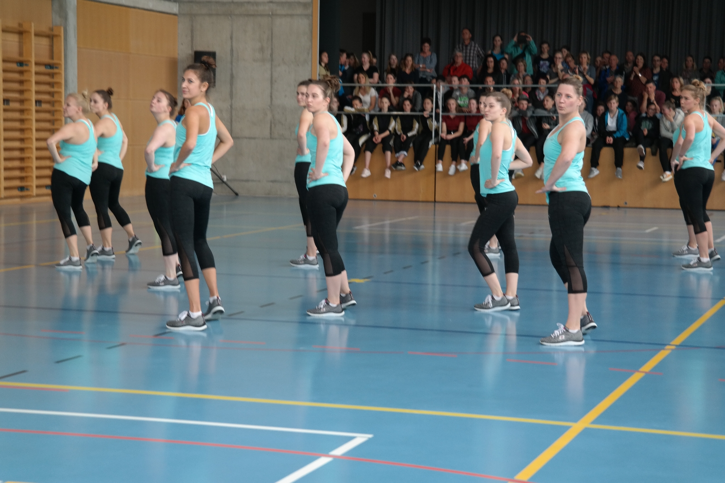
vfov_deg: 16.3
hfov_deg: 24.2
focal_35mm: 84
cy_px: 242
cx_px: 362
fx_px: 1691
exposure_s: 1/80
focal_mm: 55
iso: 400
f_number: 5.6
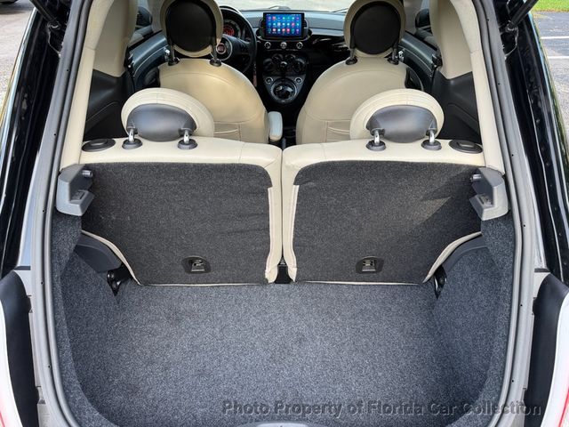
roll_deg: -0.4
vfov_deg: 56.8
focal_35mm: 24
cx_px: 284
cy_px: 214
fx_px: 394
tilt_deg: -35.6
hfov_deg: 71.6
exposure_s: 1/156
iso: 80
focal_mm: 6.76
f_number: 1.78
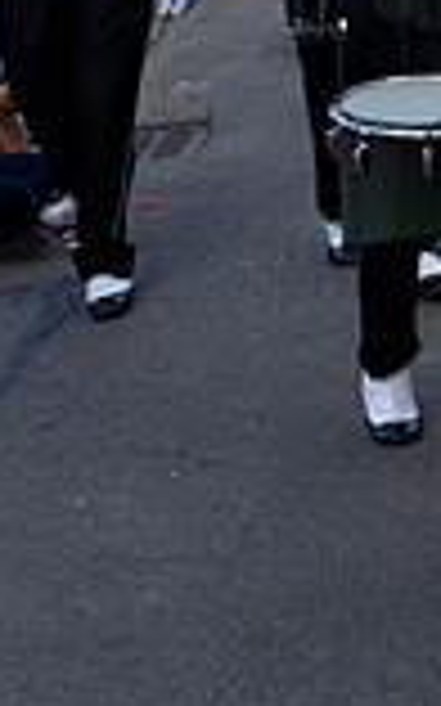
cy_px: 16
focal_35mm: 154
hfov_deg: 7.8
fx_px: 2964
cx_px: 1116
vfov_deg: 13.4
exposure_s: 1/320
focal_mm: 27
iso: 400
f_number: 7.1
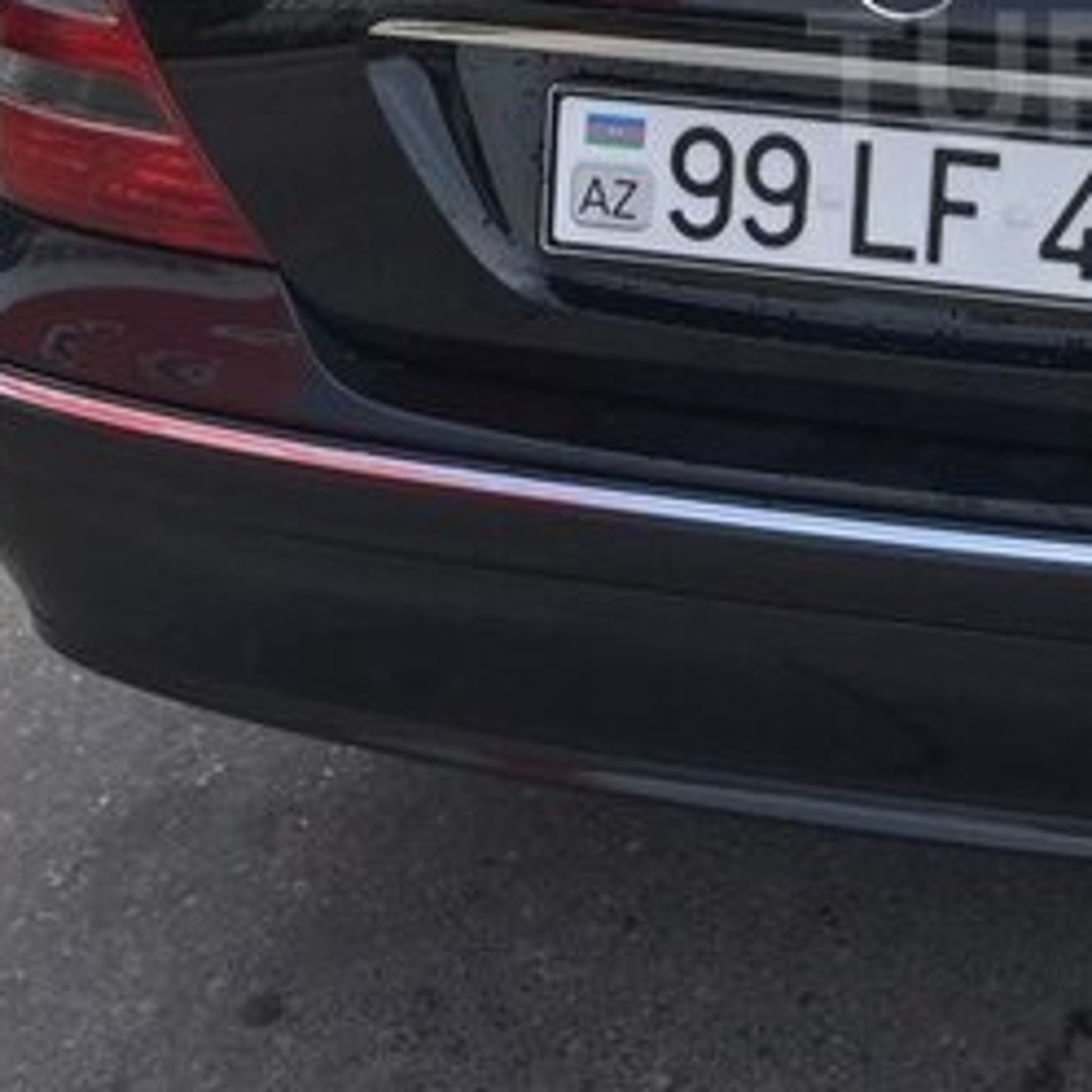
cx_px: 1254
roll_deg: -2.2
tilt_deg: -17.1
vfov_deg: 24.5
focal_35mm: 68
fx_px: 2427
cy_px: 77
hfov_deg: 23.5
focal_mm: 4.15
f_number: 2.2
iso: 32
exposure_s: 1/1014
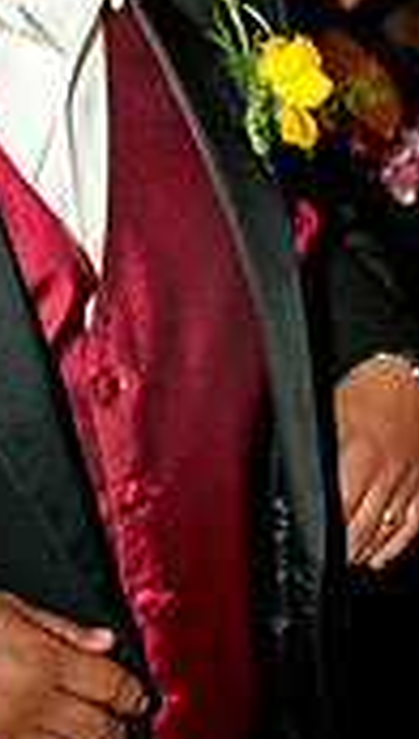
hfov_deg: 10.4
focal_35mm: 114
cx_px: 579
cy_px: 325
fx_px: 2240
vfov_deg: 18.7
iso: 400
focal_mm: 28
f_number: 3.2
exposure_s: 1/200
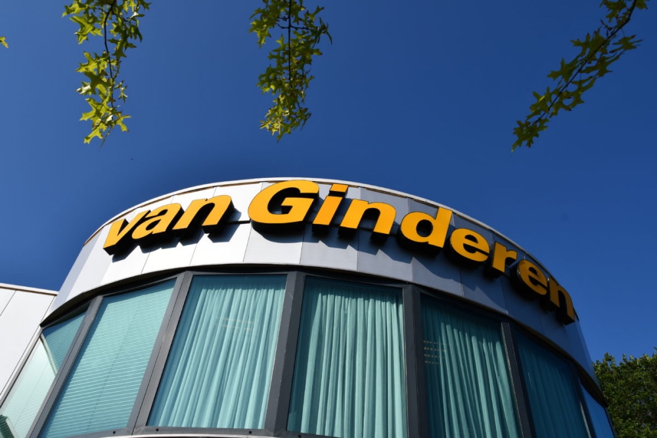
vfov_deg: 42.3
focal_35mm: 31
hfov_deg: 60.3
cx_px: 328
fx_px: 566
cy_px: 219
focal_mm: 21
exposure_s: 1/400
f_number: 10
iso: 100
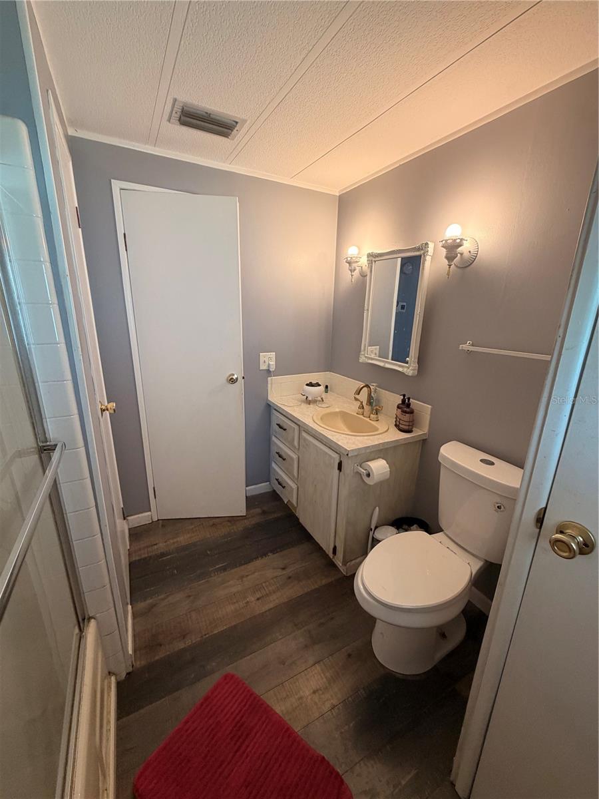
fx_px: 323
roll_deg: -1.6
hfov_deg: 85.7
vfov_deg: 102.1
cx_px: 300
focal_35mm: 14
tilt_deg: -15.2
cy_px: 400
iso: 200
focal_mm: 2.22
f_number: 2.2
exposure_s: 1/60
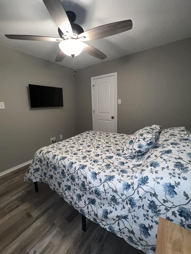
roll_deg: +2.1
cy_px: 122
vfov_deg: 102.0
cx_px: 94
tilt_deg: -9.3
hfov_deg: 85.7
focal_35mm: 14
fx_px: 103
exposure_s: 1/60
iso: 100
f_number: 1.8
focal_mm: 1.57
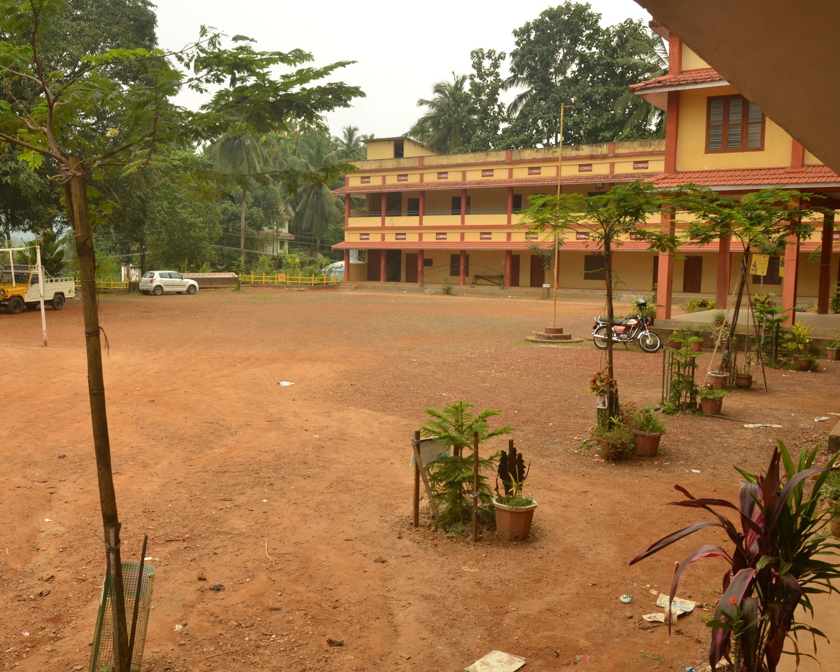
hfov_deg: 57.2
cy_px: 337
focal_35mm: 31
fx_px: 771
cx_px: 401
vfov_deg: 47.1
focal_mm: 18
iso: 200
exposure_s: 1/60
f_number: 10
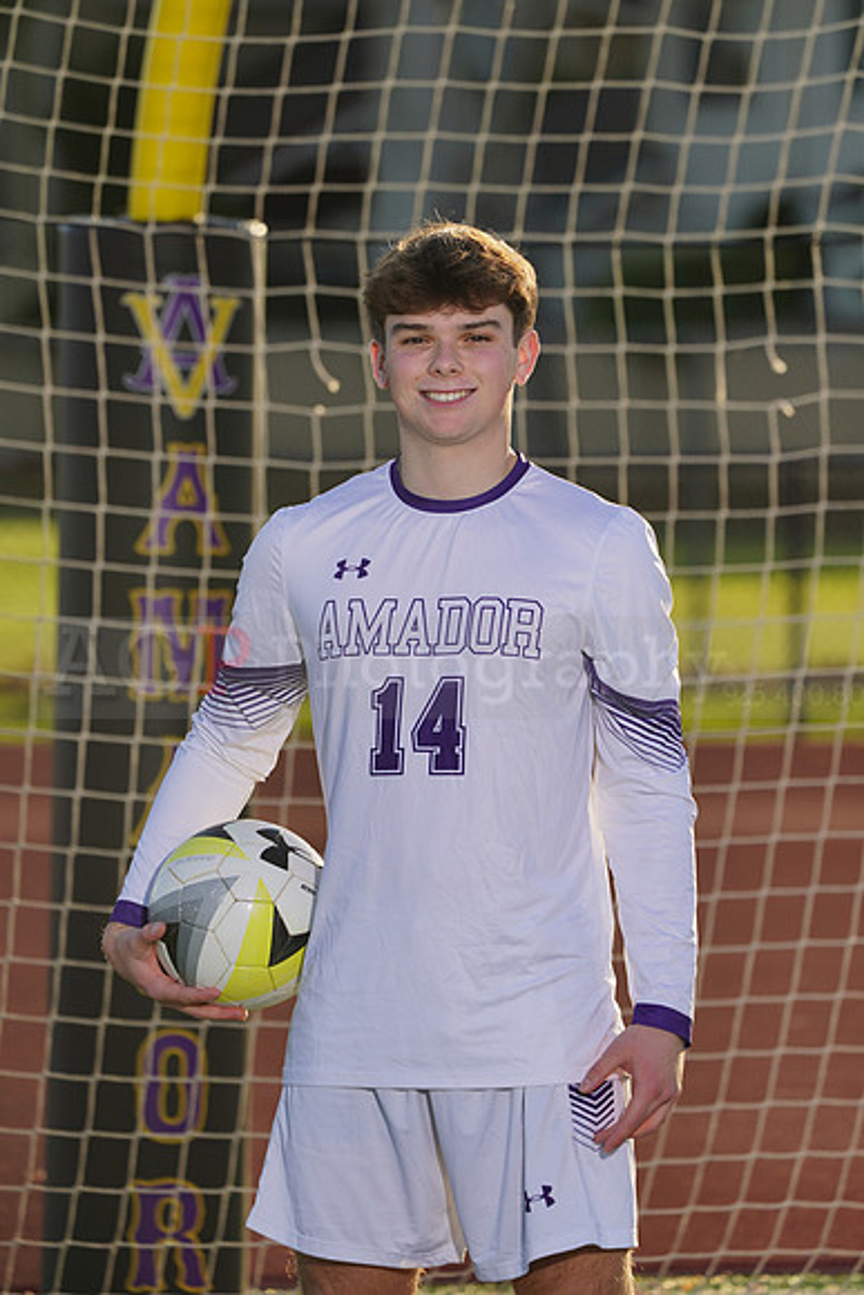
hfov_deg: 3.9
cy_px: 648
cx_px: 432
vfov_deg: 5.8
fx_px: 12771
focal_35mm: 355
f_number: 9
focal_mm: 355
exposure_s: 1/200
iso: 100
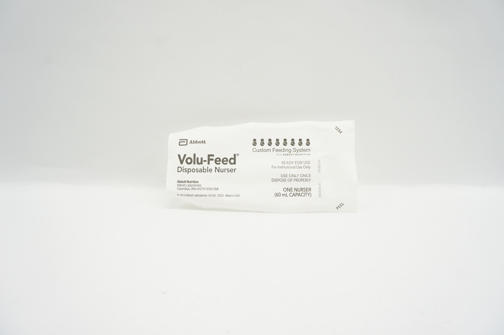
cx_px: 252
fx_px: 378
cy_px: 168
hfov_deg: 67.4
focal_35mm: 27
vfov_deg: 47.8
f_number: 7.1
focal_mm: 18
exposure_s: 1/25
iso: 200
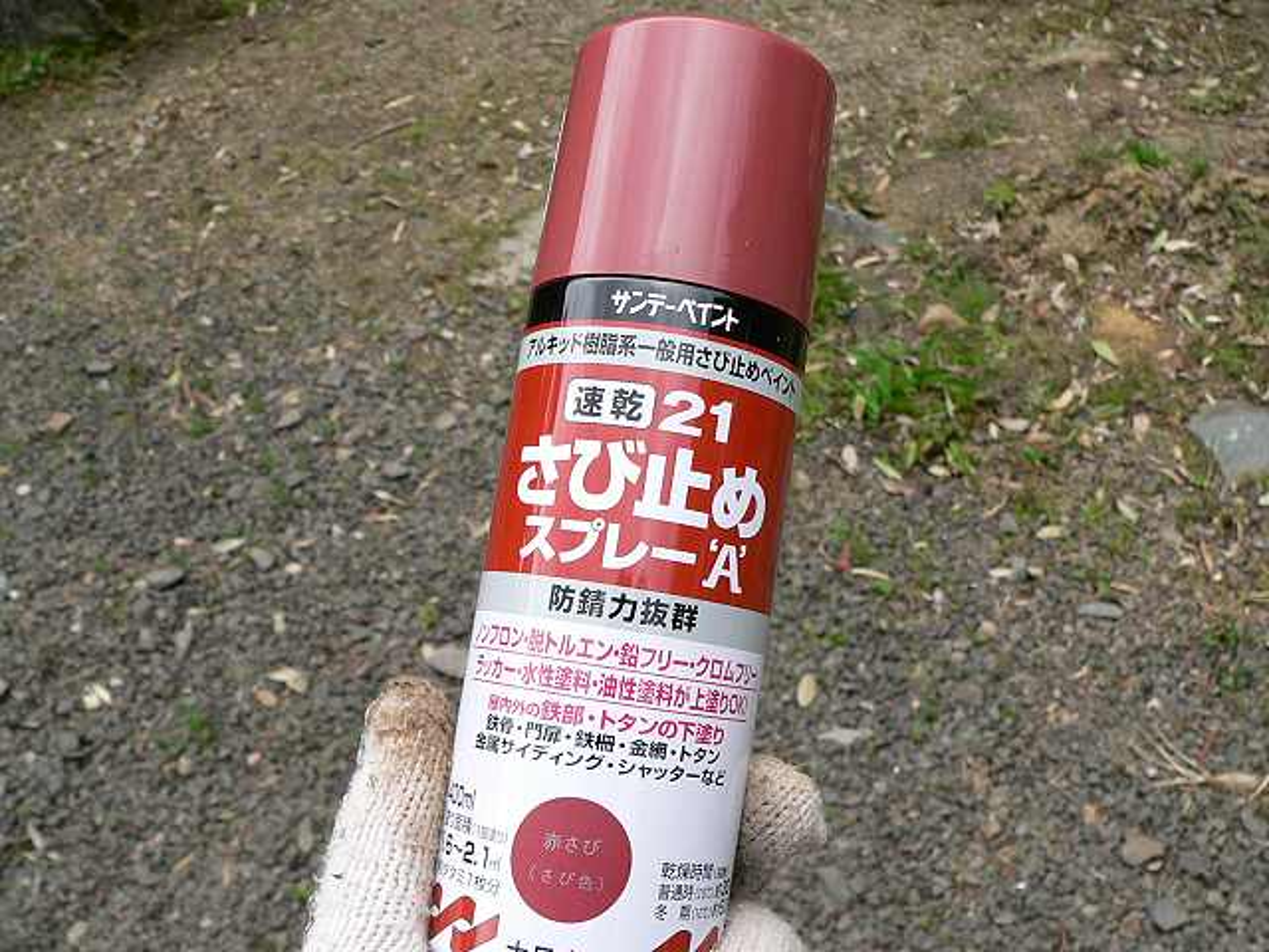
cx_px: 634
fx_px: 1320
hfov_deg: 51.4
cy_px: 476
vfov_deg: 39.7
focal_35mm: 36
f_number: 4
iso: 80
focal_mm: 6
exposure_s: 1/125
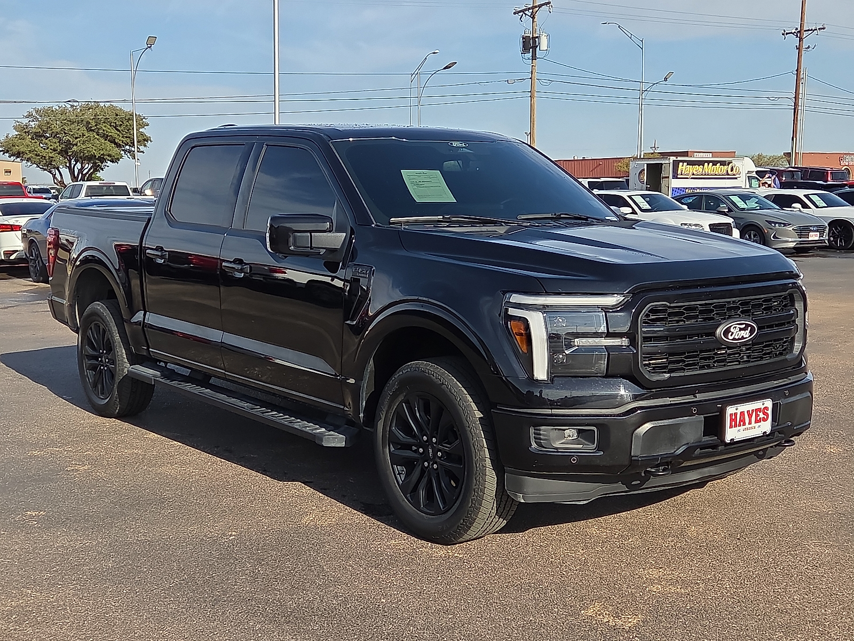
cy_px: 320
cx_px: 427
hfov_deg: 42.1
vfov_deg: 32.2
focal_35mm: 45
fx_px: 1110
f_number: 1.8
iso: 25
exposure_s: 1/1429
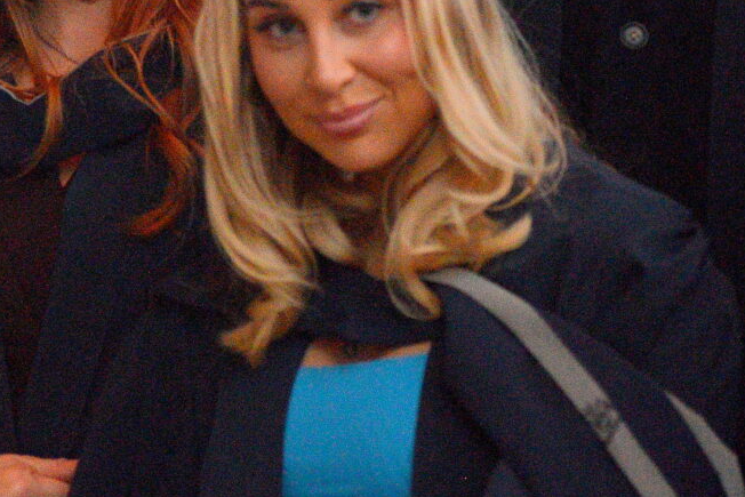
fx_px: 5692
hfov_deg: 7.5
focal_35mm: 275
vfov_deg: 5.0
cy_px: -85
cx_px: 49
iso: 1600
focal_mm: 70
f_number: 2.8
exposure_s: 1/320
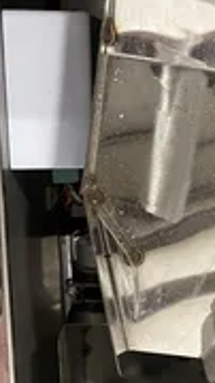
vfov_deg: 33.3
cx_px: 183
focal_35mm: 63
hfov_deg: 18.8
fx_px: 640
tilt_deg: -77.5
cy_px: 187
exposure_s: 1/40
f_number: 1.6
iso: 640
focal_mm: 4.2
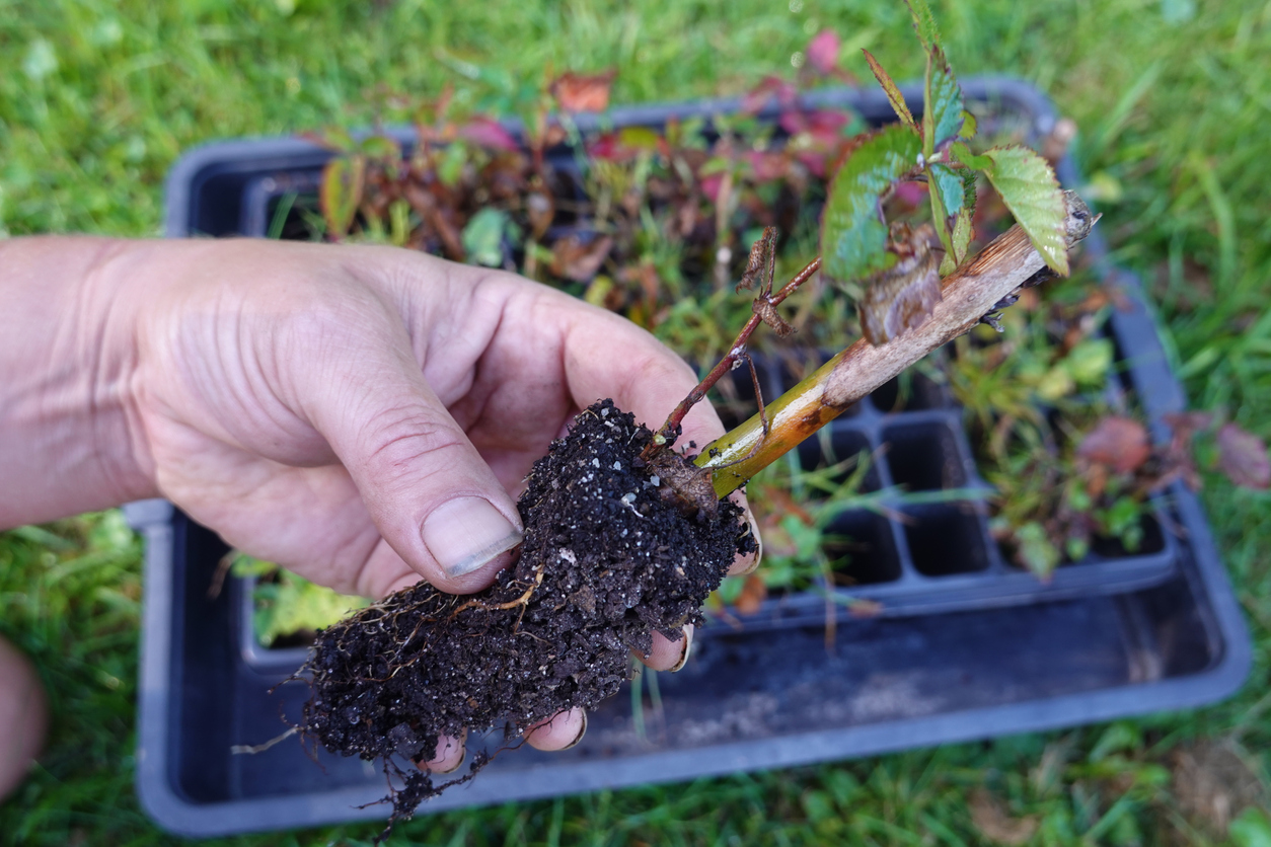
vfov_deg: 38.9
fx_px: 1200
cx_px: 636
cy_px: 424
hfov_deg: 55.8
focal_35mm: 34
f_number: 3.5
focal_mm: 12.51
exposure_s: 1/40
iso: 100
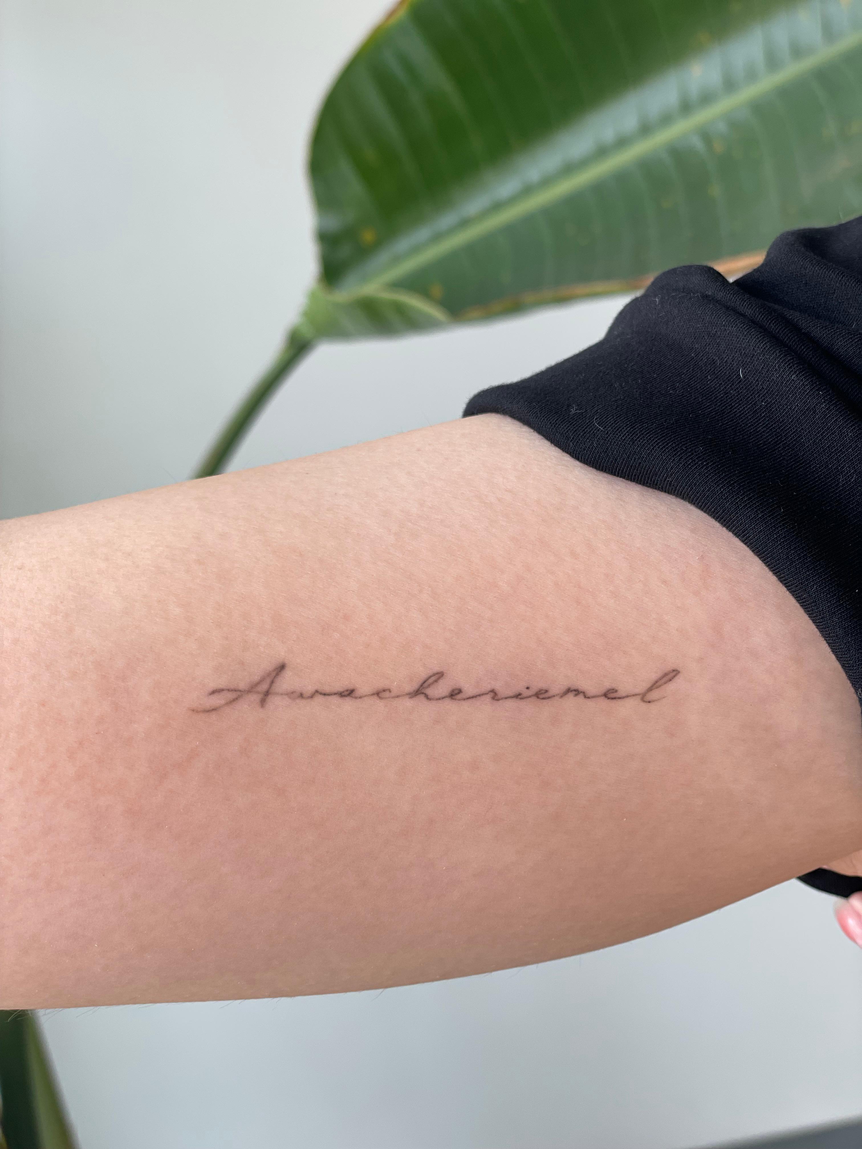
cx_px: 431
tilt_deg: -10.9
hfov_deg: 28.0
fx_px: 1727
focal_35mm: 52
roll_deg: +15.2
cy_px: 574
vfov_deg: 36.8
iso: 32
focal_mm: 6
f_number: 2
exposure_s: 1/120
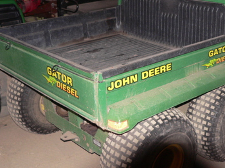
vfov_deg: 26.1
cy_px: 76
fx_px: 364
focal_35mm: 56
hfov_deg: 33.6
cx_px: 173
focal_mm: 6
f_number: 2.8
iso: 200
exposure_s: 1/30
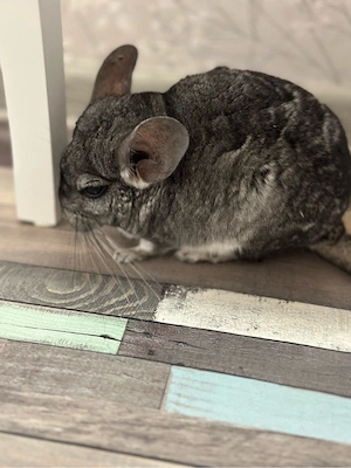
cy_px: 234
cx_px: 176
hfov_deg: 30.3
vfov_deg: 39.7
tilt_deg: -34.2
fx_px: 649
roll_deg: -3.0
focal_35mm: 48
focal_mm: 6.86
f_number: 1.78
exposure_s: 1/33
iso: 400
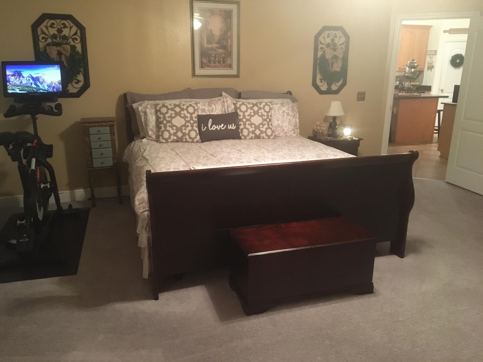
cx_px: 242
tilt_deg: -14.6
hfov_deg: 61.7
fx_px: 405
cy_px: 181
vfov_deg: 48.2
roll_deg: -0.8
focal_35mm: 29
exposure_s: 1/15
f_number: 2.2
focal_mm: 4.15
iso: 320
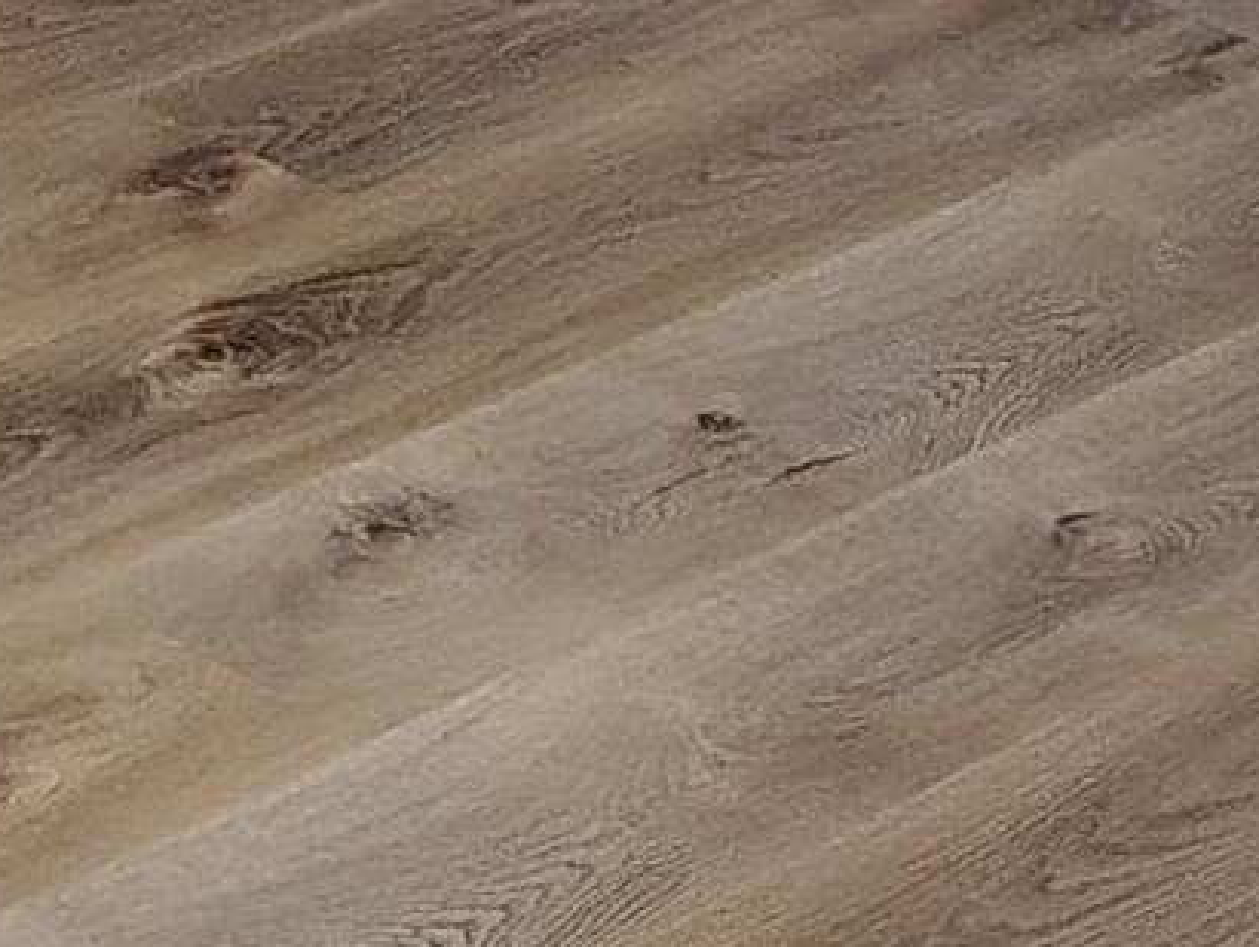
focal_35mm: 175
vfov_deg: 7.5
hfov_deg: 9.9
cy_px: -1897
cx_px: -1771
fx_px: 6370
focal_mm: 5.56
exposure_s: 1/124
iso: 895
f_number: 1.8
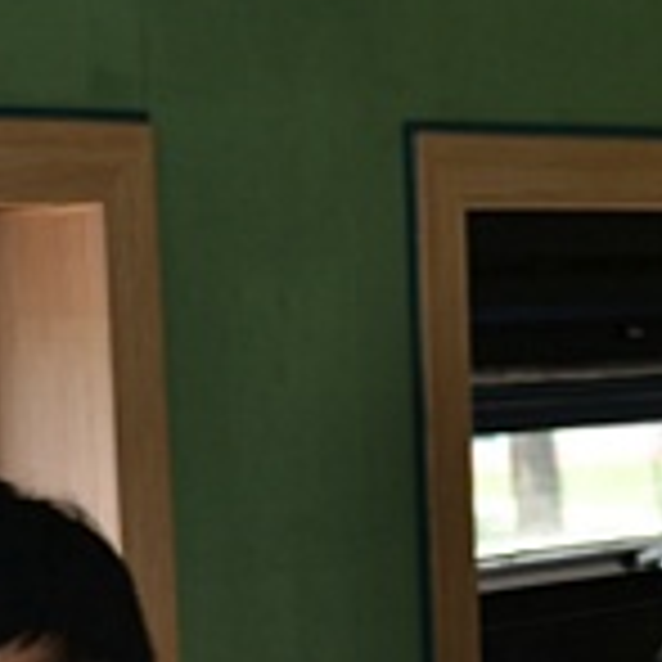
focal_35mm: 161
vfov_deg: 10.6
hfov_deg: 10.8
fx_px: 3480
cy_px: 905
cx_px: 572
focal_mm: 29
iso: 200
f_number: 4.5
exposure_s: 1/125
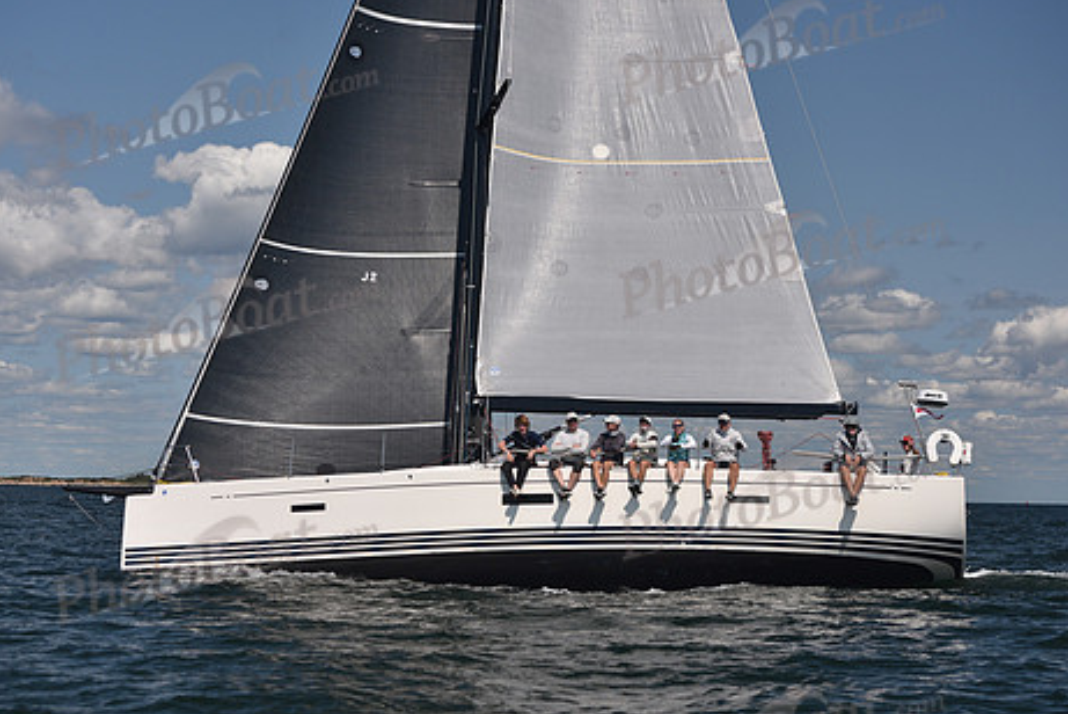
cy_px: 411
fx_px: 2612
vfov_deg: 15.5
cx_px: 500
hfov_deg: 23.1
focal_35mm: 88
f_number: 4
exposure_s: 1/2500
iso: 250
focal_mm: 70
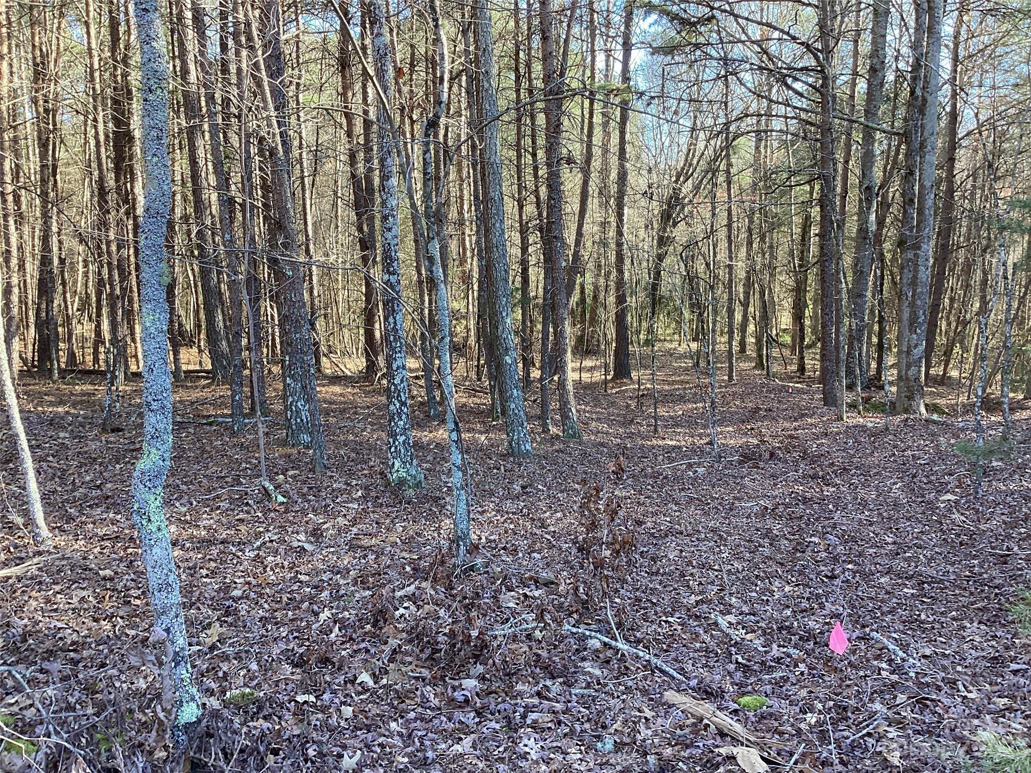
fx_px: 923
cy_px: 386
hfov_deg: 58.4
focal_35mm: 31
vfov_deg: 45.4
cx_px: 516
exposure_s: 1/120
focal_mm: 3.3
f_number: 2.4
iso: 64
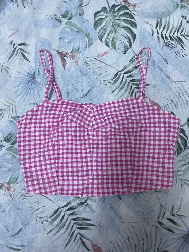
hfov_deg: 53.1
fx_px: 189
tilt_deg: -79.7
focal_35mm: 26
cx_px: 94
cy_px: 126
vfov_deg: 67.3
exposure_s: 1/50
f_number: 1.6
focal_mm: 4.2
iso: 200
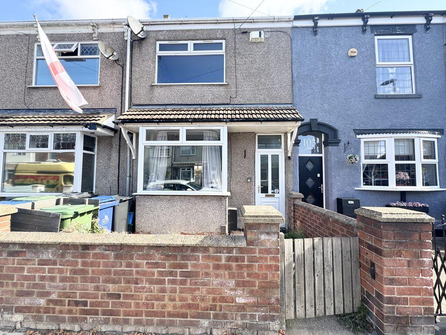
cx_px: 223
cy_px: 168
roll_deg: -0.2
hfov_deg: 102.1
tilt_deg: +3.0
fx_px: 180
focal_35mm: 14
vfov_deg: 85.7
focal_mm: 2.22
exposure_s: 1/412
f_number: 2.2
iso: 40
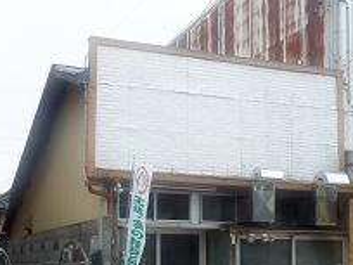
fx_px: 622
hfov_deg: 31.7
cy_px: 222
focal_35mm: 61
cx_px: 170
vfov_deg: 23.6
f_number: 4
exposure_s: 1/320
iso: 100
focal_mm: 6.4
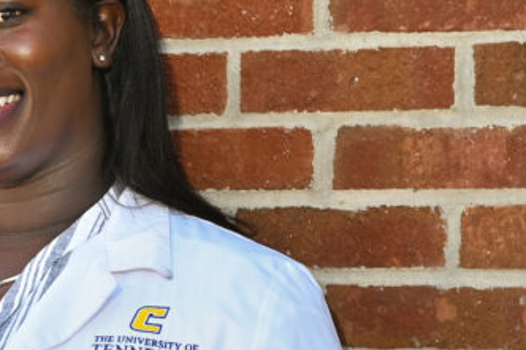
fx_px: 3154
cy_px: 375
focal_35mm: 216
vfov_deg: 6.3
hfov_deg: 9.4
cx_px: -149
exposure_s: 1/200
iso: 320
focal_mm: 70
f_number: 5.6
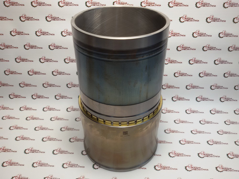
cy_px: 90
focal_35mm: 31
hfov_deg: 58.4
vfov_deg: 45.4
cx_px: 120
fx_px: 214
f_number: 2.4
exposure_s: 1/33
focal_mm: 2.93
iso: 40
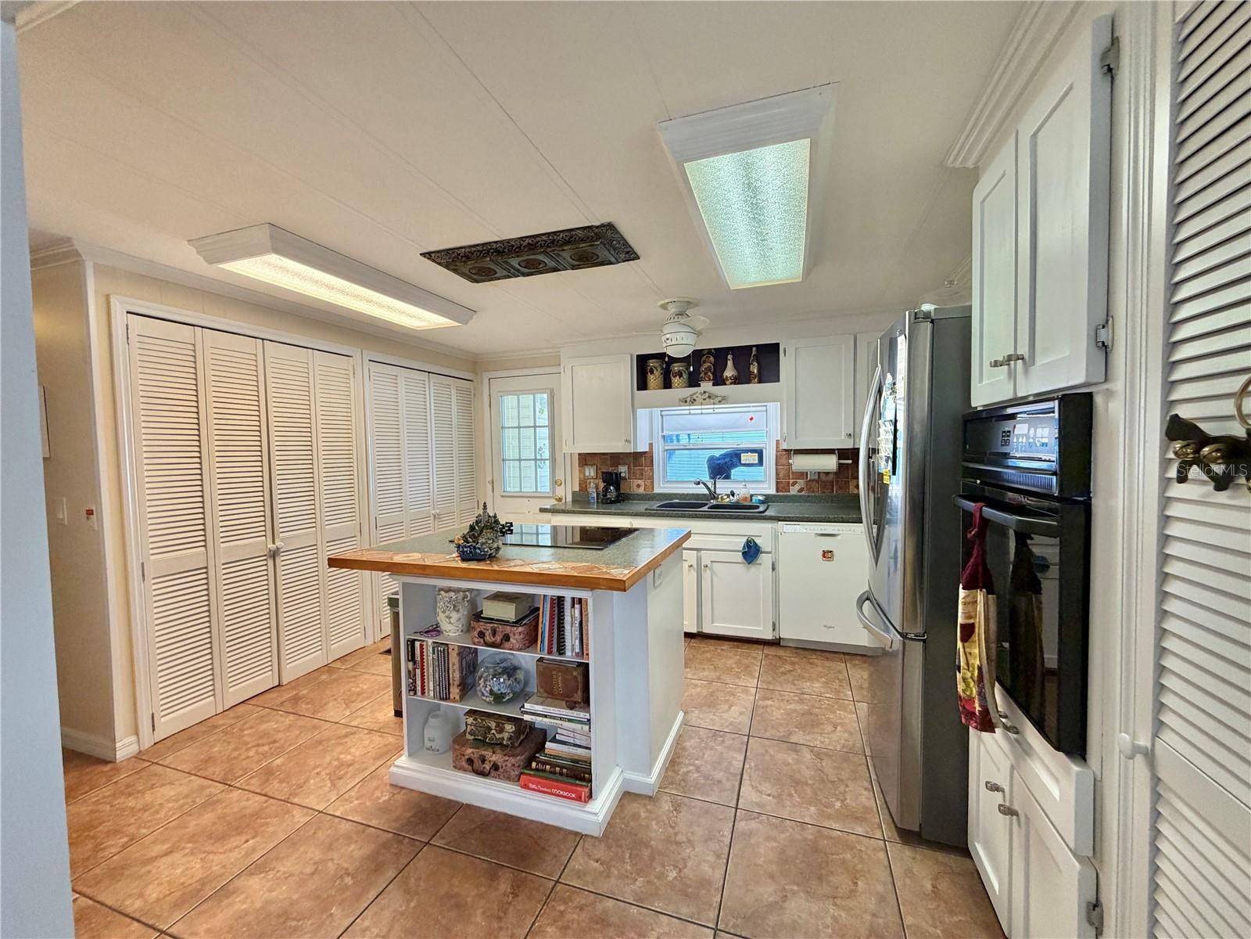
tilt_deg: -1.7
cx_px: 626
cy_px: 470
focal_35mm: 14
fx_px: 506
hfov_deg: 102.1
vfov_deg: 85.7
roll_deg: +1.3
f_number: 2.2
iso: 200
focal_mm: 2.22
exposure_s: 1/120
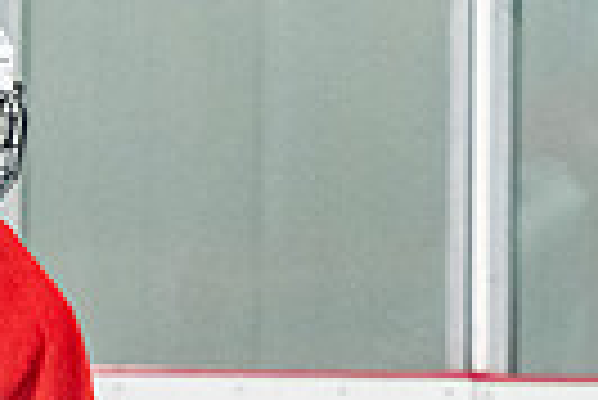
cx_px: 252
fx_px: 19672
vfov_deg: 1.2
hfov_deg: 1.7
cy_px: 768
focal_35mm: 1183
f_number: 2.8
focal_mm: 145
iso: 3200
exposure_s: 1/800
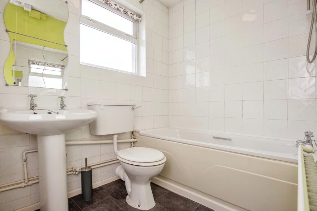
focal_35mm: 17
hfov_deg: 93.3
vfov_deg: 70.5
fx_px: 150
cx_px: 158
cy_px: 106
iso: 200
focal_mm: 17
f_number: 9
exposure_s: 1/100
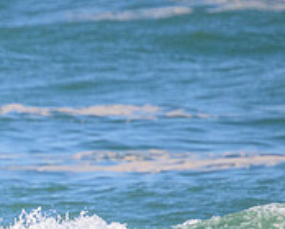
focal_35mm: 2497
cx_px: -92
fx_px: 21109
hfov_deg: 0.8
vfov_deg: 0.6
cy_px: 272
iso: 2000
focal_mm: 800
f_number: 11
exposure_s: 1/2000
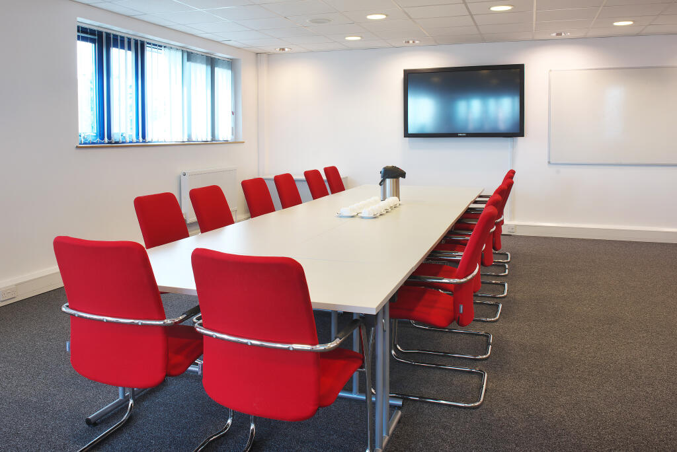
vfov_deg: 53.2
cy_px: 226
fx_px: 452
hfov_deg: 73.7
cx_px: 338
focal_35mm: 24
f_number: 8
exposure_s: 1/6
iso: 160
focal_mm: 24
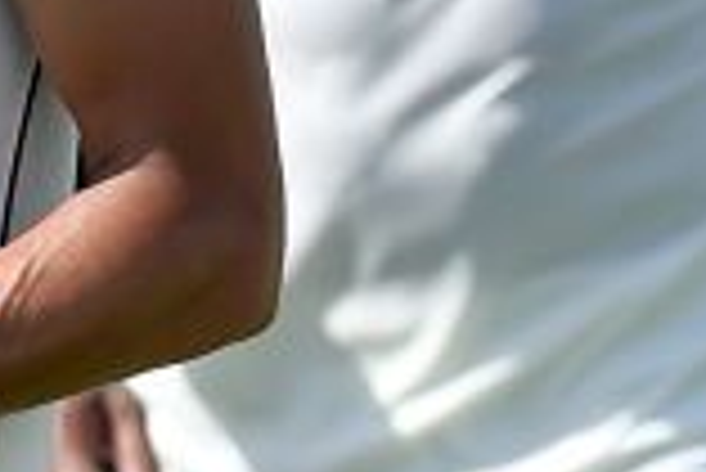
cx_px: 441
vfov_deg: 0.5
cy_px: 200
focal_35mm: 2613
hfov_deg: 0.8
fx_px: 51290
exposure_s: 1/2500
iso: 320
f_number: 3.5
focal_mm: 400
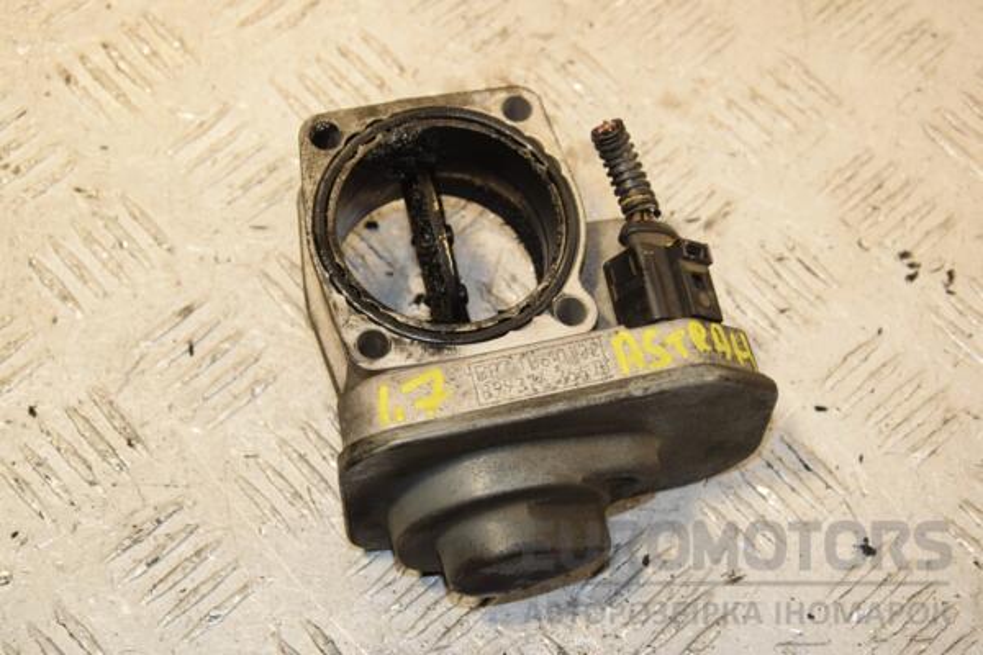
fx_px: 2130
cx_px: 492
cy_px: 328
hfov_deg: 26.0
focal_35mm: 78
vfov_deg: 17.5
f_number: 7.1
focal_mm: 52
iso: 800
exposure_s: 1/200
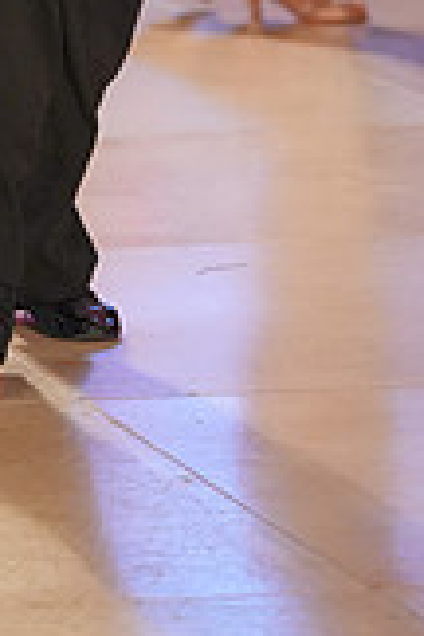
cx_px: -124
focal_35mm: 380
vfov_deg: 5.4
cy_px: -345
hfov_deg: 3.6
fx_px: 6713
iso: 3200
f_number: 3.2
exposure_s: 1/400
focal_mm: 106
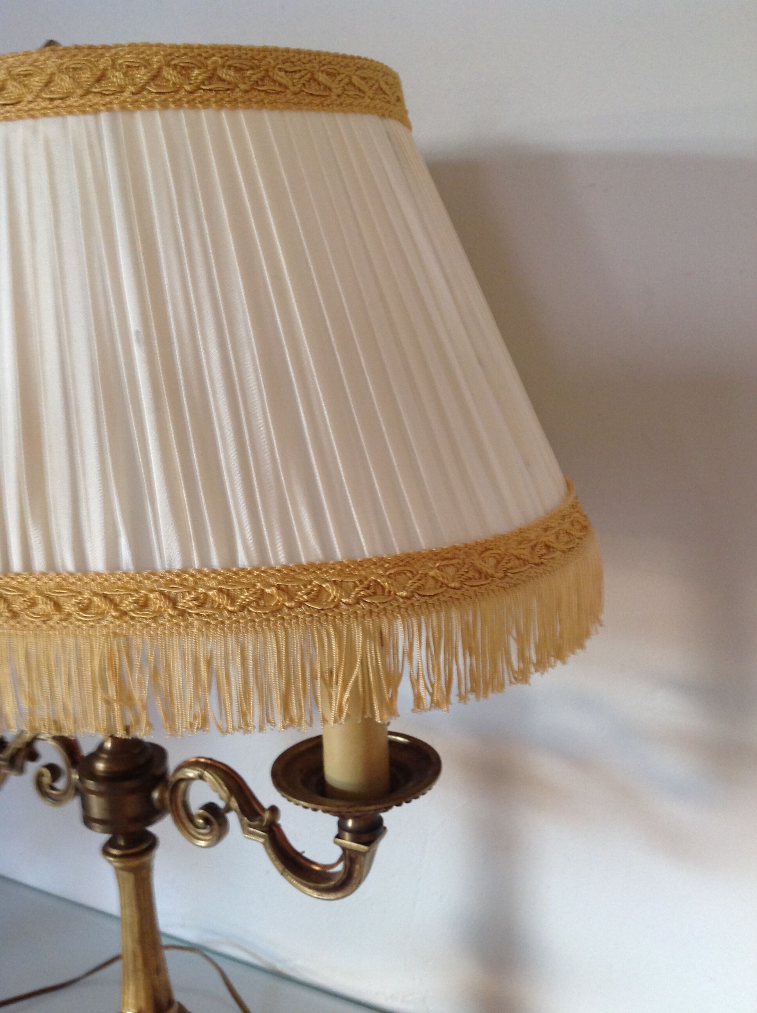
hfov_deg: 40.6
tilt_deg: -11.5
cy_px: 506
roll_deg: +3.7
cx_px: 378
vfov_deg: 52.7
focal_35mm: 35
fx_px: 1023
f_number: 2.4
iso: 125
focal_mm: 4.28
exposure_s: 1/15
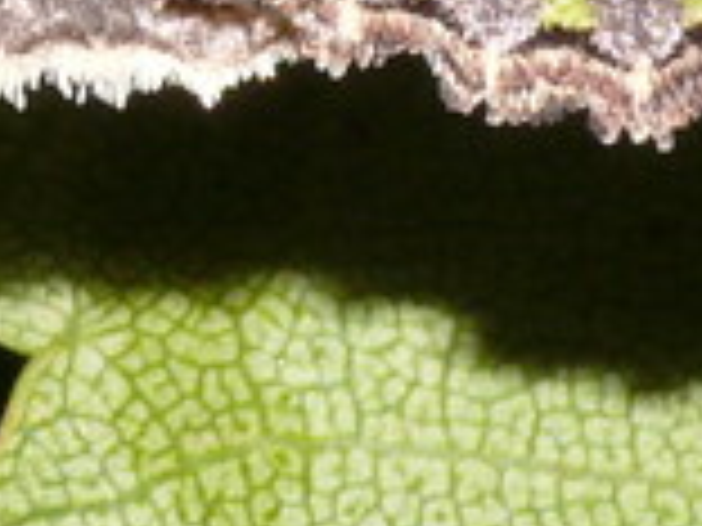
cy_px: -895
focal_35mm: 875
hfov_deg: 2.3
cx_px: -106
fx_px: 17745
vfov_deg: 1.7
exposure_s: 1/640
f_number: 11
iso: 200
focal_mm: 33.8
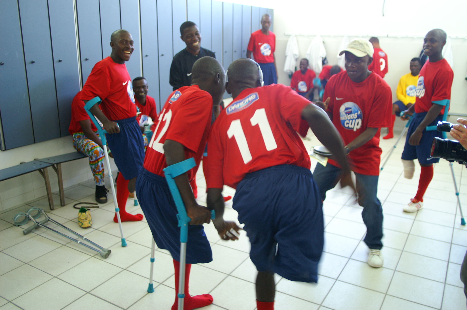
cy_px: 155
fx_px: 389
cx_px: 234
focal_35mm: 30
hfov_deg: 62.0
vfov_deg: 43.5
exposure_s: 1/30
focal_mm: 20
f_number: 2.8
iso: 200
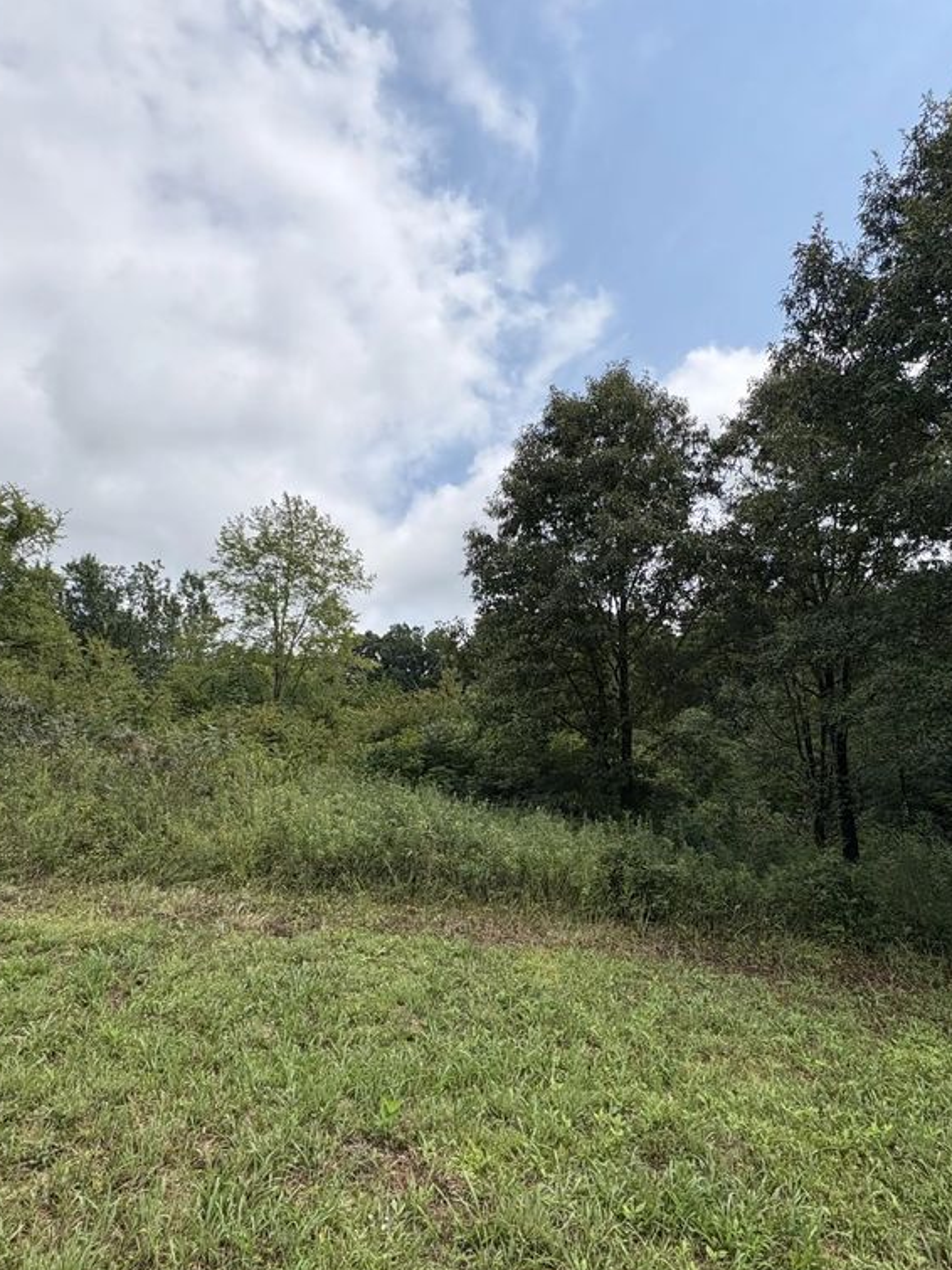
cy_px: 643
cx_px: 488
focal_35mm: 19
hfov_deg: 68.7
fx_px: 697
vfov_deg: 84.7
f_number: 2.2
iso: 50
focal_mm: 2.22
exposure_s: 1/2146
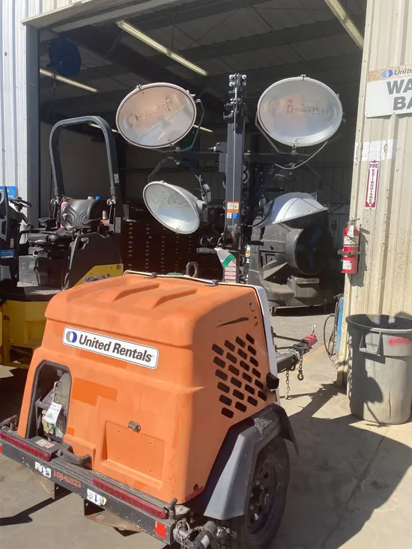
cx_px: 206
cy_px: 274
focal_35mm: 28
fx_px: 444
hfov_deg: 49.8
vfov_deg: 63.4
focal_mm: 3.99
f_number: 1.8
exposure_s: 1/1946
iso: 20
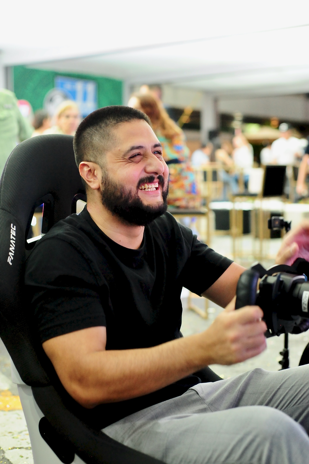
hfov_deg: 27.0
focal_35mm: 50
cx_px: 154
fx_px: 644
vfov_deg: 39.6
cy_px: 232
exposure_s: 1/50
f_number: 3.5
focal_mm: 50
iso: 4000
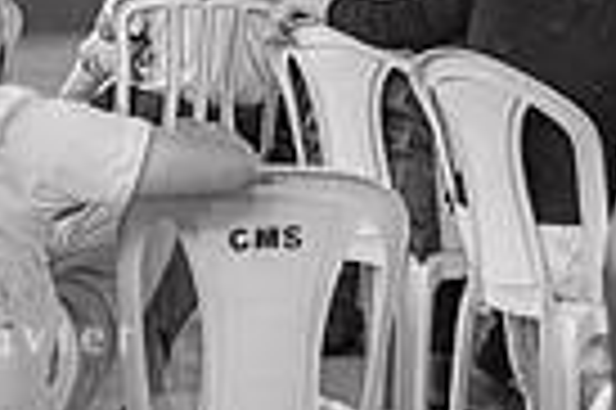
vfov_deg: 7.5
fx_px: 2974
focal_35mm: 174
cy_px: -453
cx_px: -103
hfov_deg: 11.6
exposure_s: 1/250
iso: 1000
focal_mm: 27.4
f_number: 2.8
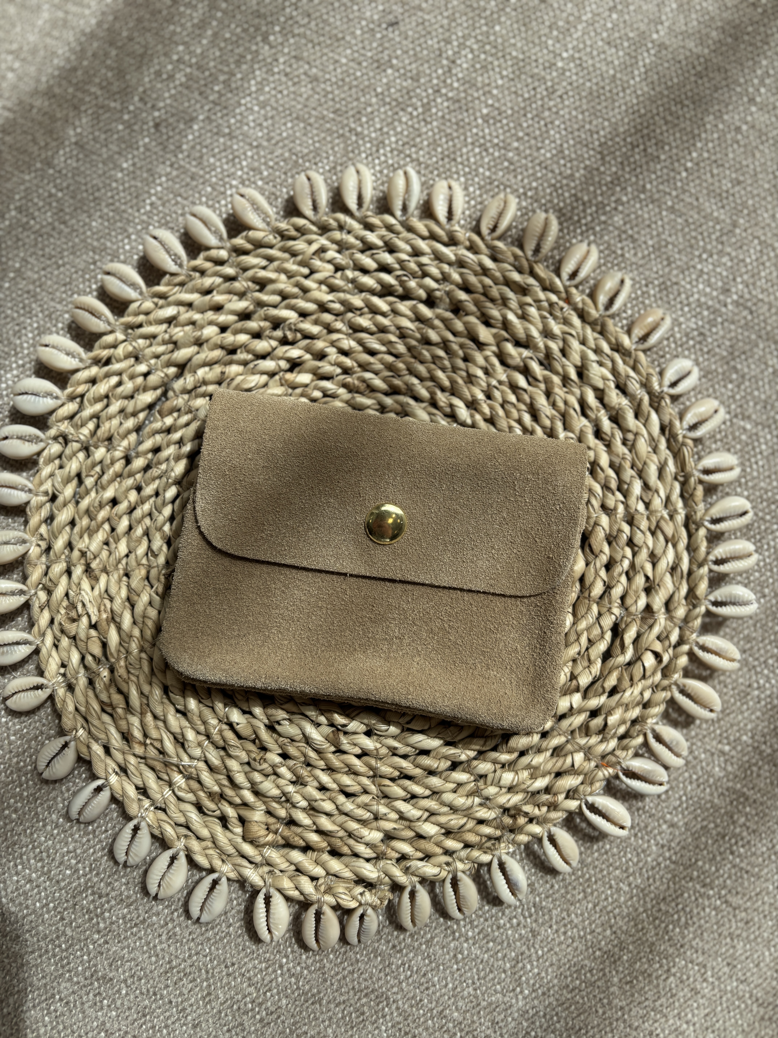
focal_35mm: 26
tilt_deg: -86.0
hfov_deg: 53.1
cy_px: 519
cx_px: 389
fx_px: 779
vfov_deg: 67.3
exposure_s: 1/1190
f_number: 1.6
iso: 50
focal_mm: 5.96
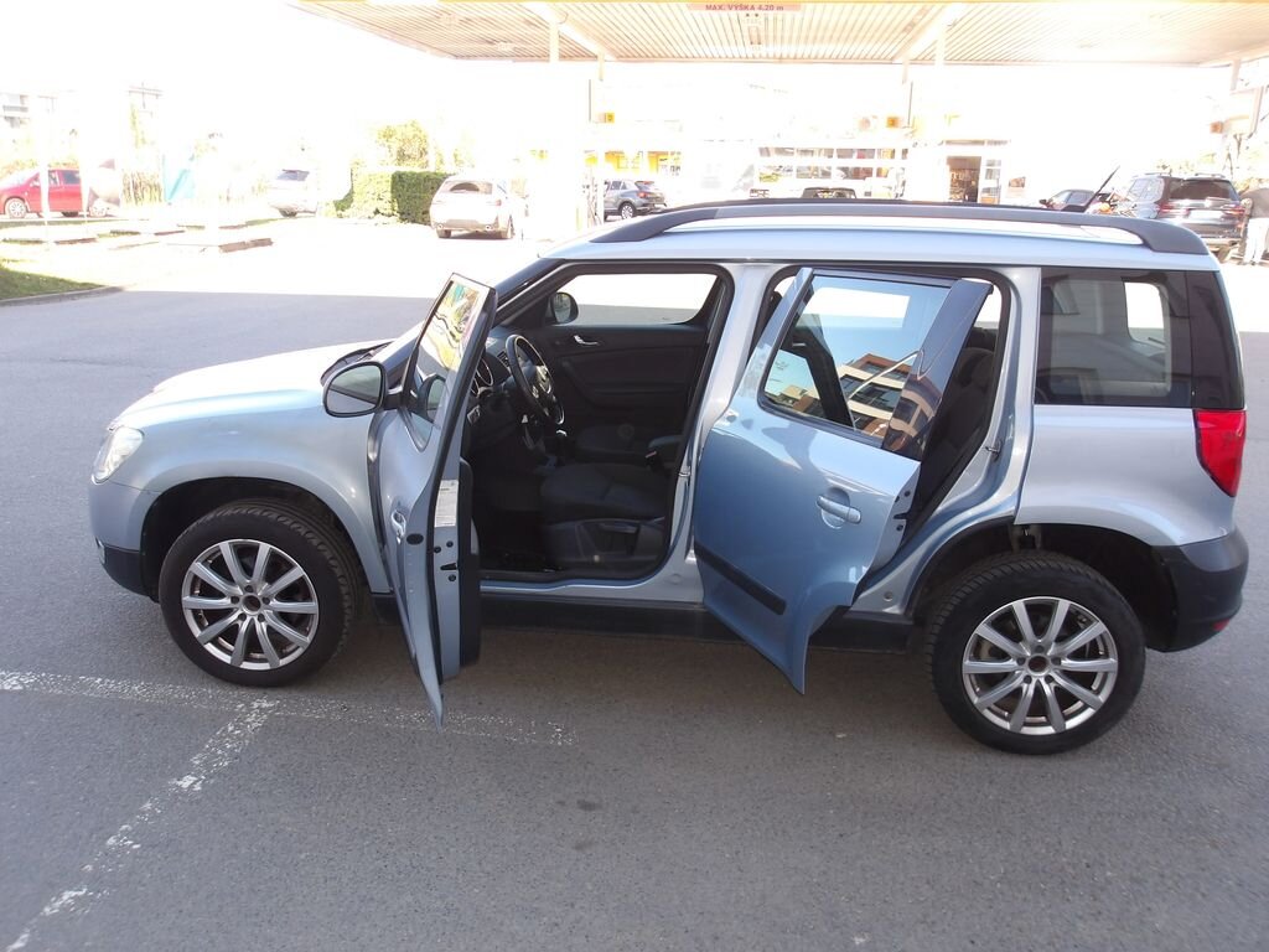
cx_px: 634
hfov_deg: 65.3
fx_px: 990
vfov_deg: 51.4
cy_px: 476
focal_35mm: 27
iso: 100
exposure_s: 1/132
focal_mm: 4.9
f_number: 3
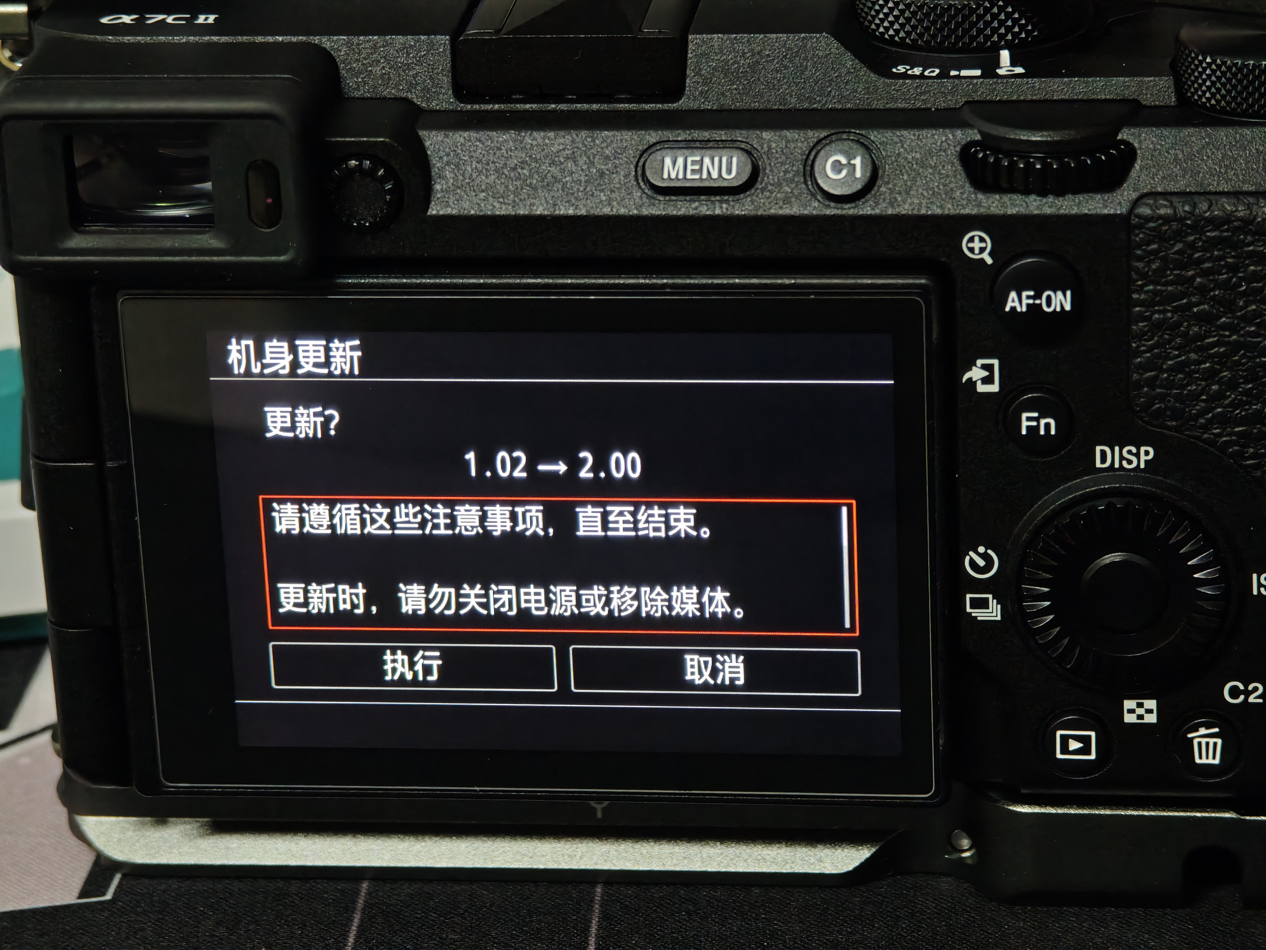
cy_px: 475
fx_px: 4389
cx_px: 633
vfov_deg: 12.3
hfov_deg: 16.4
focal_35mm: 120
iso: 400
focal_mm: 19.4
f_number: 2.5
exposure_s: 1/33.3
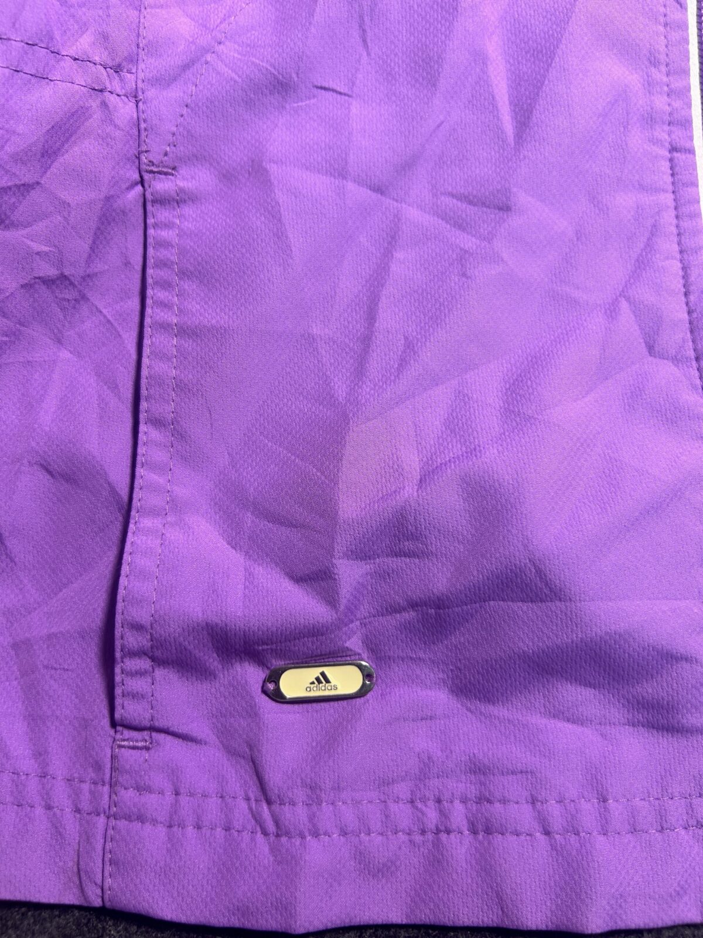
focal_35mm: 26
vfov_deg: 67.3
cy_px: 469
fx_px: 704
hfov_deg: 53.1
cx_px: 352
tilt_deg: -62.2
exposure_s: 1/50
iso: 125
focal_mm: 5.7
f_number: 1.5
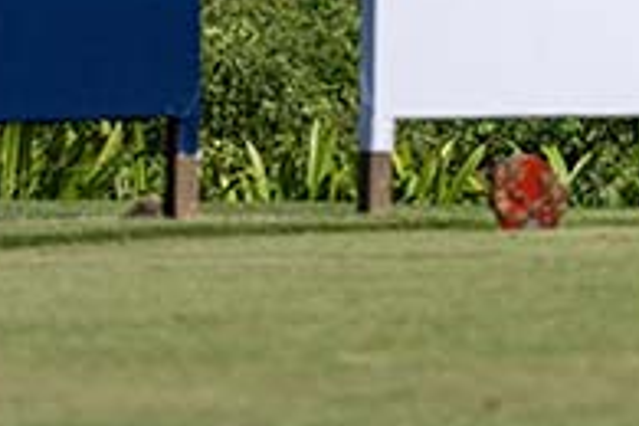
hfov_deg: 4.5
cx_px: 528
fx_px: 8200
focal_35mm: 462
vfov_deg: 3.0
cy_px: -514
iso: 180
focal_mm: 94
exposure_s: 1/12800
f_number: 2.8
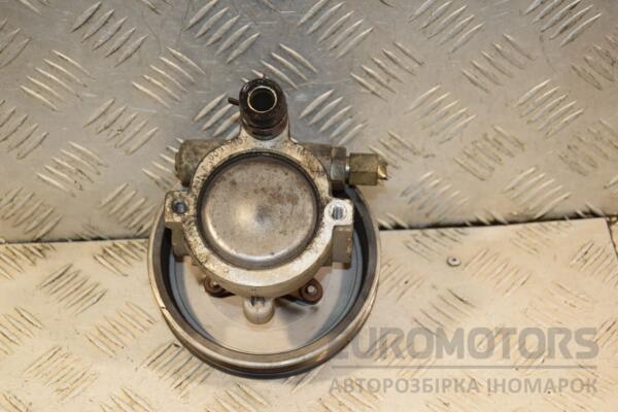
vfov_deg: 17.5
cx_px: 309
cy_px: 206
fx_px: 1339
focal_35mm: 78
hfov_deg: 26.0
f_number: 6.3
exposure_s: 1/200
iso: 800
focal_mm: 52
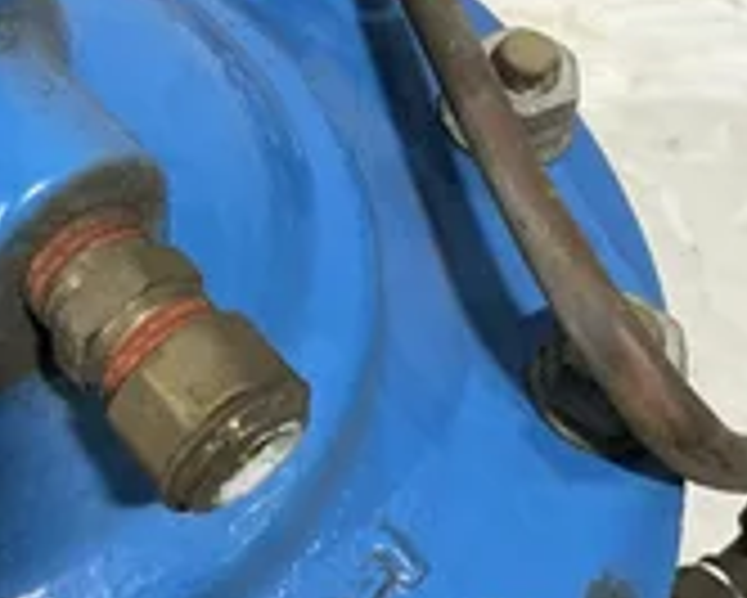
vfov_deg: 23.1
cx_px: 310
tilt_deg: -50.4
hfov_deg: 28.7
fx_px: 1460
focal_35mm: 66
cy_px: 220
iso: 250
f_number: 1.8
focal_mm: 3
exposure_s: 1/60
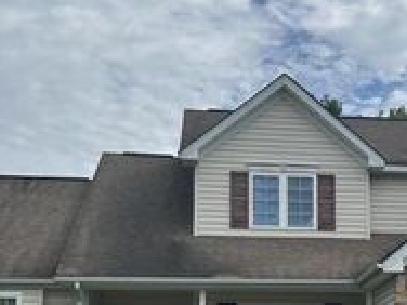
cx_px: 329
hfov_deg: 27.6
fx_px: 811
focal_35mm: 69
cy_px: 280
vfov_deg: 20.8
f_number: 1.5
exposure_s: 1/7463
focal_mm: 5.7
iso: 50
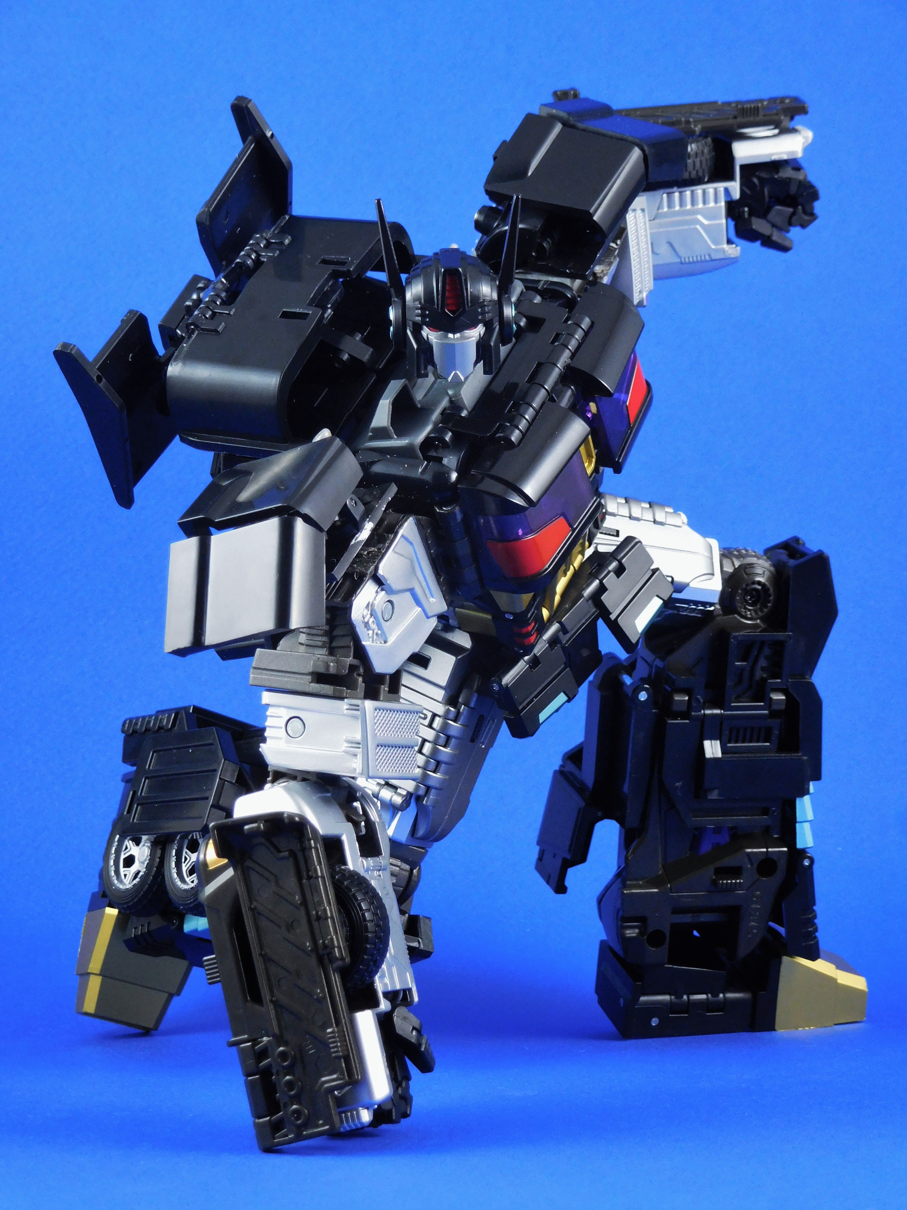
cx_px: 454
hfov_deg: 21.0
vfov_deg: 27.8
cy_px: 605
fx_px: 2445
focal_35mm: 70
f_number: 4.5
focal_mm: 12.5
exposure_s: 1/40
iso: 400
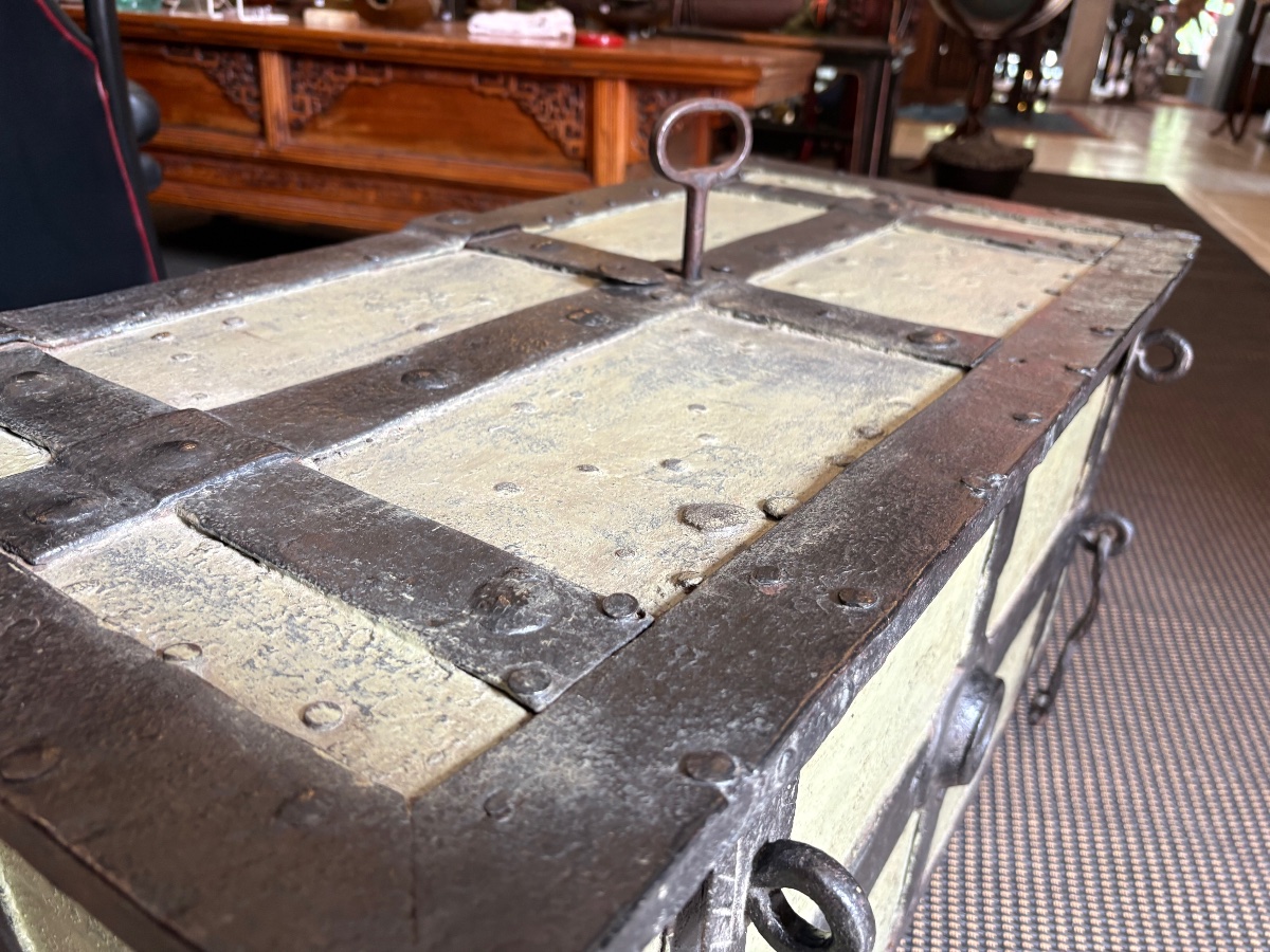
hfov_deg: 67.3
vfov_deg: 53.1
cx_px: 635
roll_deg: -3.4
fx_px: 954
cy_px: 476
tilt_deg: -26.0
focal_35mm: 26
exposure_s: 1/50
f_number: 1.6
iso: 125
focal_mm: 5.96
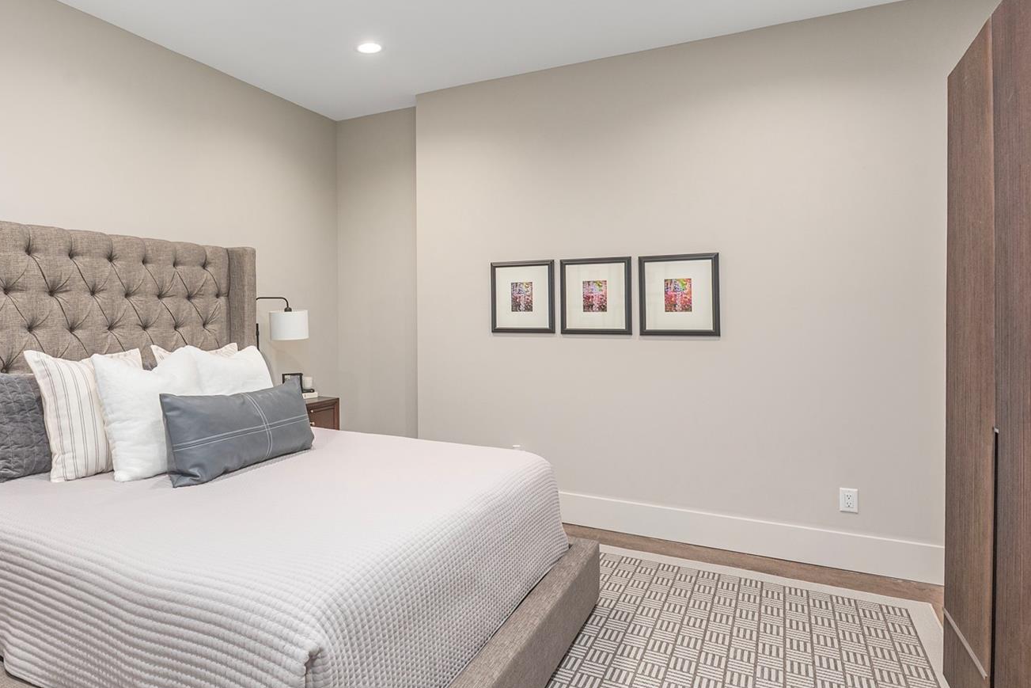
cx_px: 348
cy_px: 325
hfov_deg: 76.2
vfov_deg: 57.2
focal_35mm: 22
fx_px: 630
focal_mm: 14
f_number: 8
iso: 320
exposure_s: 1/200
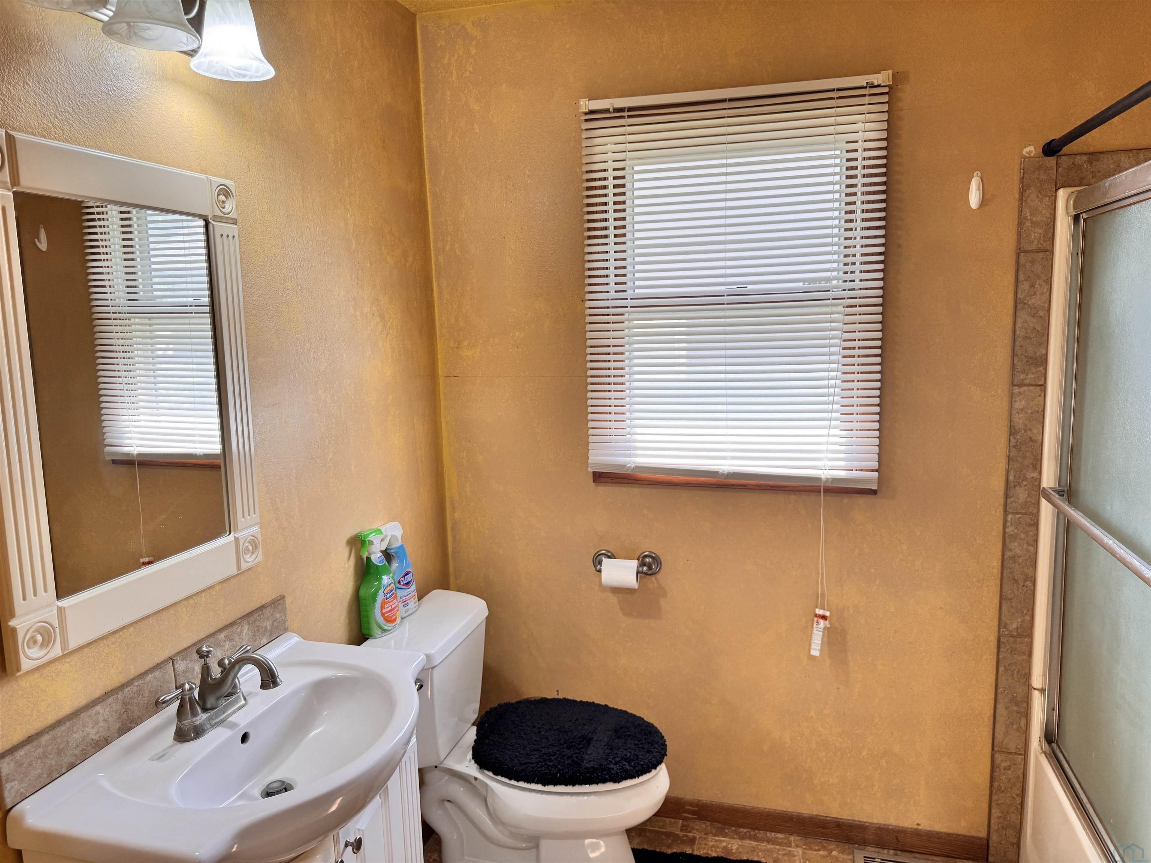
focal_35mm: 24
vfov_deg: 56.8
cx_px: 576
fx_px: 798
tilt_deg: -7.8
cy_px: 432
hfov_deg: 71.6
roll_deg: +1.2
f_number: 1.78
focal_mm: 6.76
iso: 100
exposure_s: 1/120
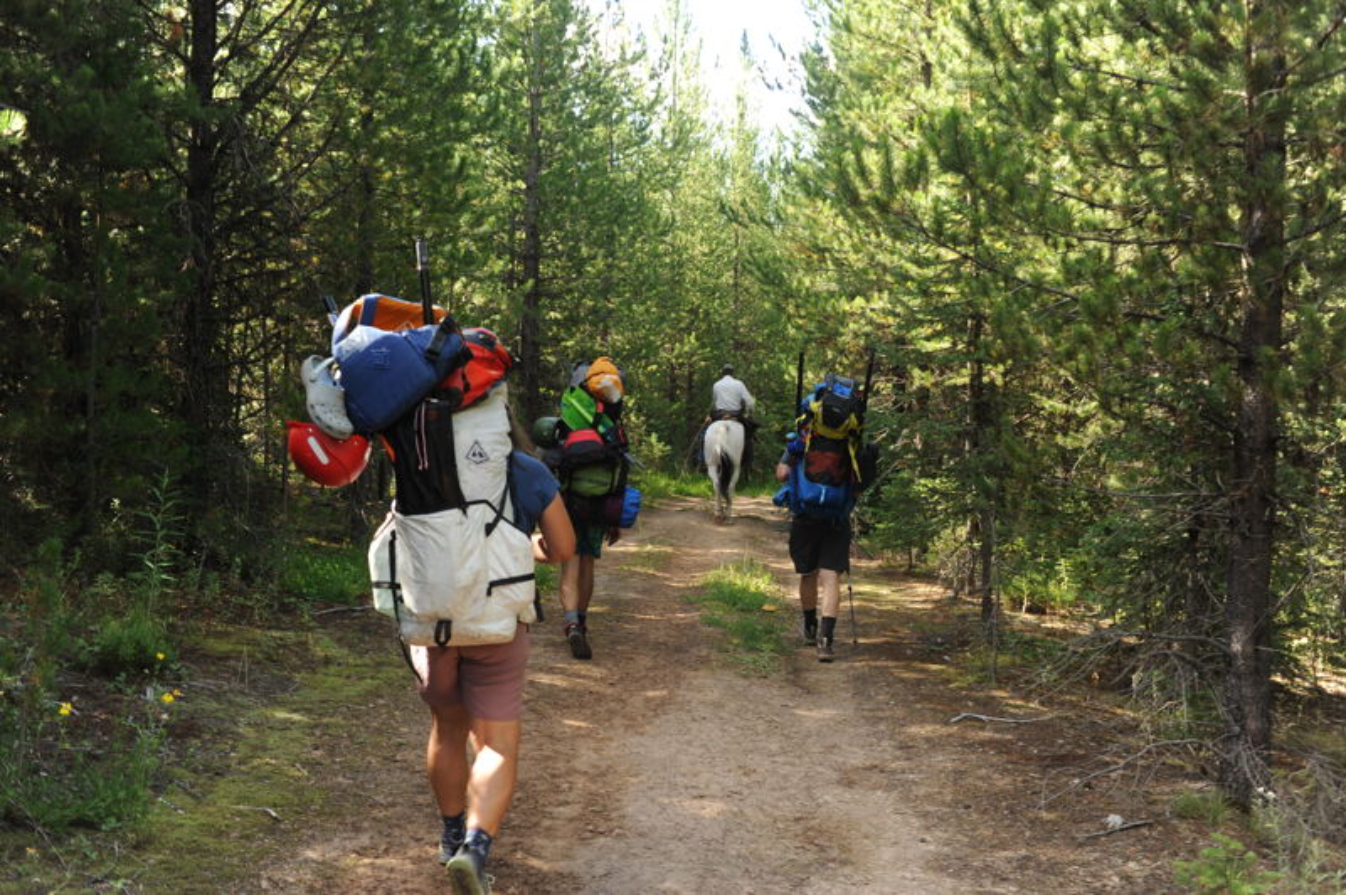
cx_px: 673
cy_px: 448
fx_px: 1308
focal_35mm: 35
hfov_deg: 54.5
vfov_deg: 37.8
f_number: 6.3
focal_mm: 35
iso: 400
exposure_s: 1/200
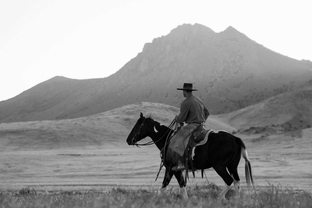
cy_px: 104
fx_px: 1395
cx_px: 156
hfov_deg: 12.8
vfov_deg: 8.5
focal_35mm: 161
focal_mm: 161
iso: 4000
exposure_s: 1/1250
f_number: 5.6
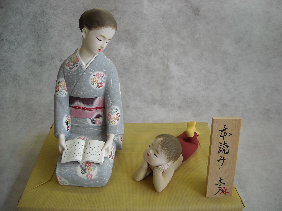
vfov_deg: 40.7
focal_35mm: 35
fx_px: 285
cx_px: 141
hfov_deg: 52.6
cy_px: 106
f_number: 2.8
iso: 64
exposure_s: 1/76
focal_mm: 5.7
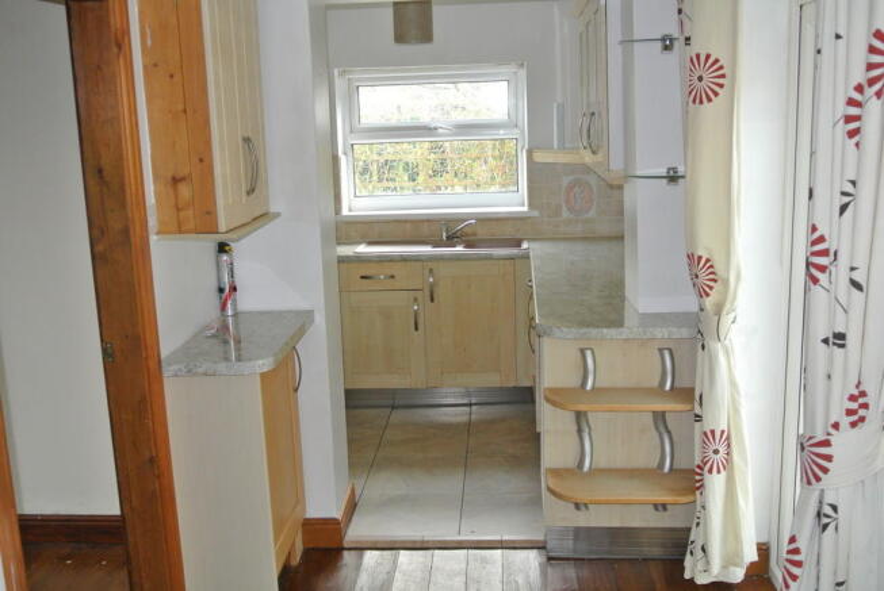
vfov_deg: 37.0
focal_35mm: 36
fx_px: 885
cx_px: 442
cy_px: 296
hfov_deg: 53.1
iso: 800
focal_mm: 13.6
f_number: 4
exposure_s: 1/60
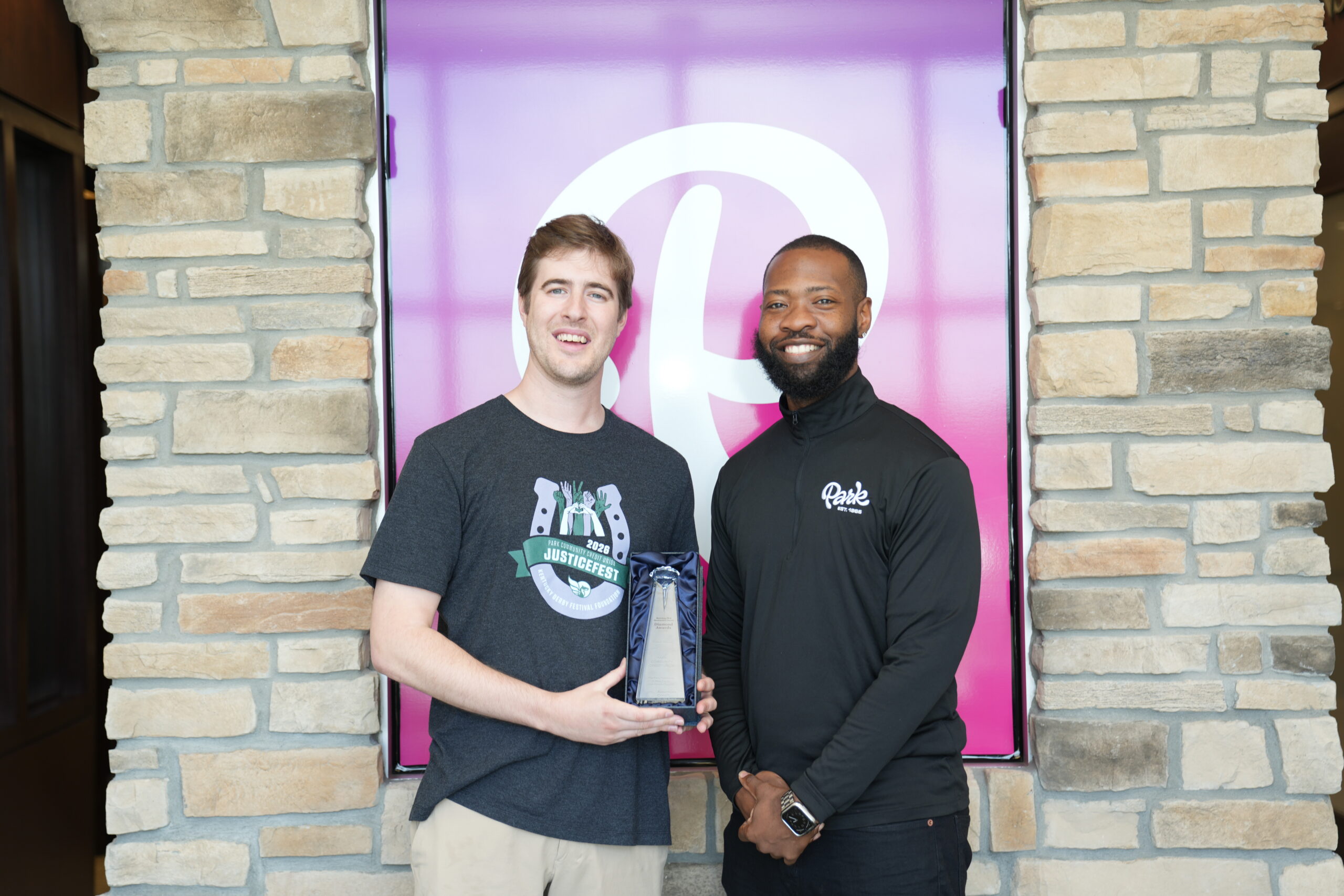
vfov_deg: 28.1
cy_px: 448
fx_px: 1792
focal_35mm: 48
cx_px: 672
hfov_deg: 41.1
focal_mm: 48
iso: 125
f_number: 2.8
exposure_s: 1/60
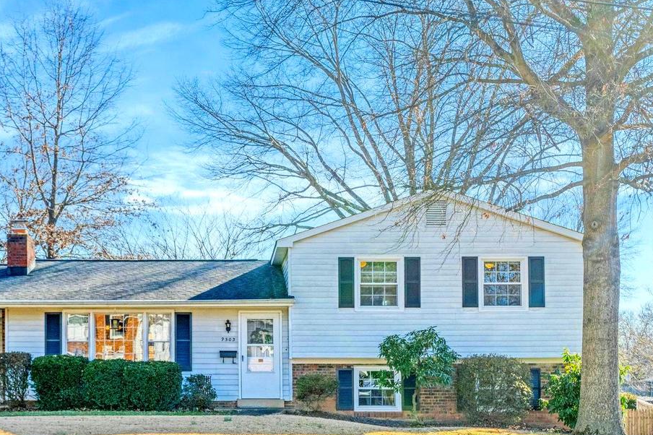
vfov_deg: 26.0
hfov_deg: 38.3
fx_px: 925
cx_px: 202
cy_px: 342
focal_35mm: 51
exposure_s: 1/400
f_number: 7.1
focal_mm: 32
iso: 1250
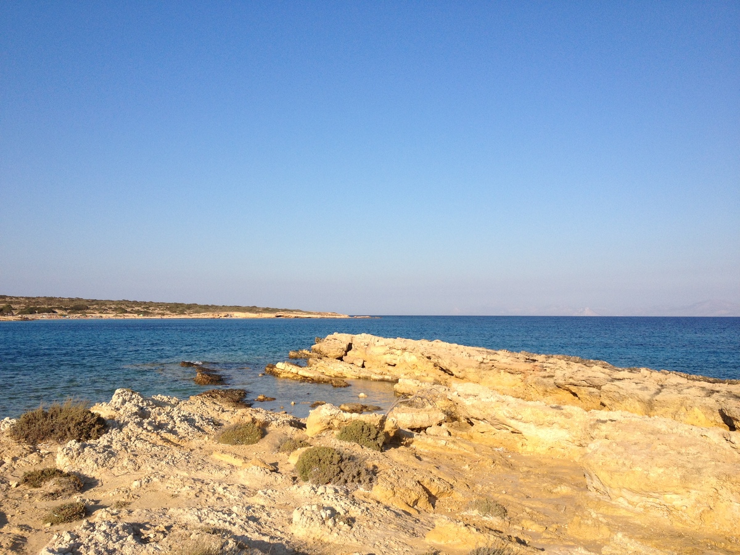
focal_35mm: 35
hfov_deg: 52.6
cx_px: 370
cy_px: 278
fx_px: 748
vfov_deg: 40.7
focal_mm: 4.28
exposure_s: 1/1783
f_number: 2.4
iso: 50
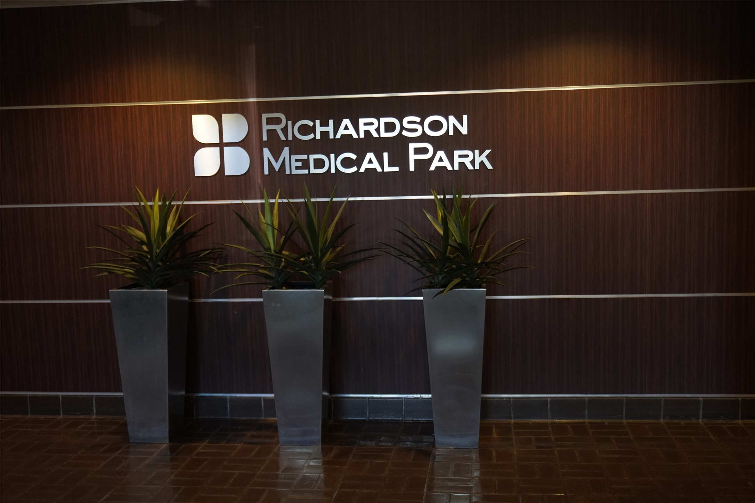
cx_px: 378
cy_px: 252
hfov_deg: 46.4
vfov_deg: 31.9
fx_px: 881
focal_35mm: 42
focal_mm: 28
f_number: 4.5
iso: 1250
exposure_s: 1/40
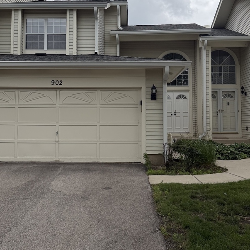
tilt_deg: +3.7
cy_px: 102
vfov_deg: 43.7
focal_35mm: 38
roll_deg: -0.1
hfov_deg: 43.8
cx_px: 117
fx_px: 310
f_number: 1.78
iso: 100
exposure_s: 1/6711
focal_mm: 6.76
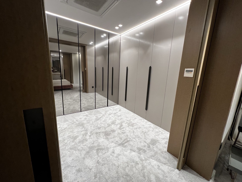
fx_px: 91
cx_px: 121
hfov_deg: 106.2
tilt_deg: -11.5
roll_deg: -3.5
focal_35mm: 13
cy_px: 91
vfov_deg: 89.9
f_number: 1.8
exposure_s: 1/100
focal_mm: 1.57
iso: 200
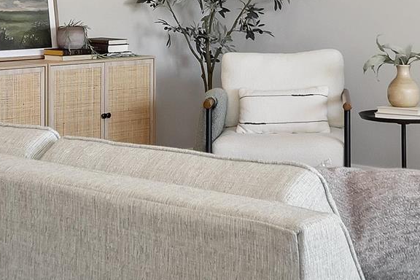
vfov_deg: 16.6
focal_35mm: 80
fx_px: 933
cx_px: 141
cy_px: -15
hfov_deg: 25.2
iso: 320
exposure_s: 1/25
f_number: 6.3
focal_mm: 10
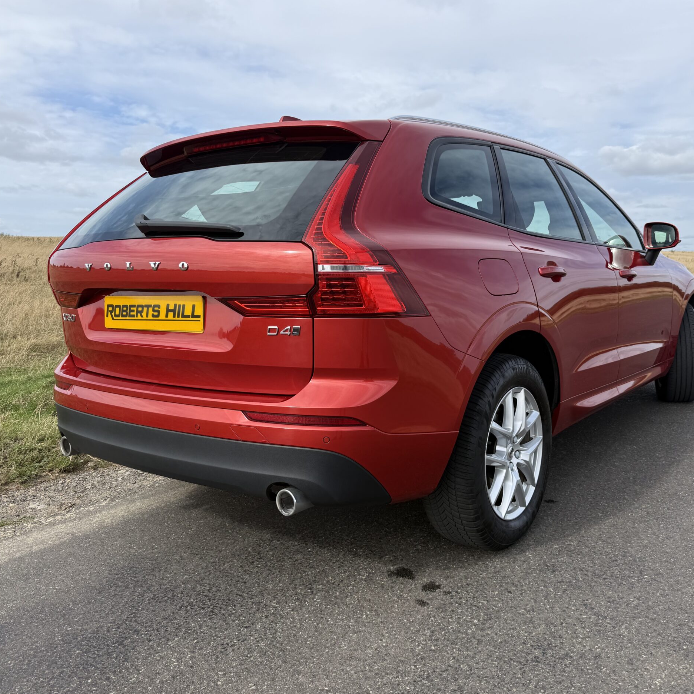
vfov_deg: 55.6
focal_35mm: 29
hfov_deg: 55.3
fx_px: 658
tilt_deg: -6.8
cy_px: 349
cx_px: 404
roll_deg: +1.4
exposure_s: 1/3021
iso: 80
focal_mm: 6.76
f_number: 1.78
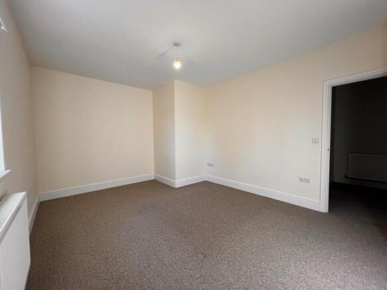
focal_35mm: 13
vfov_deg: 89.9
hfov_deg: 106.2
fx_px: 145
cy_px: 145
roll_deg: +0.8
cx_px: 194
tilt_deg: -2.1
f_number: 1.8
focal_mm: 1.57
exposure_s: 1/100
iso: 64
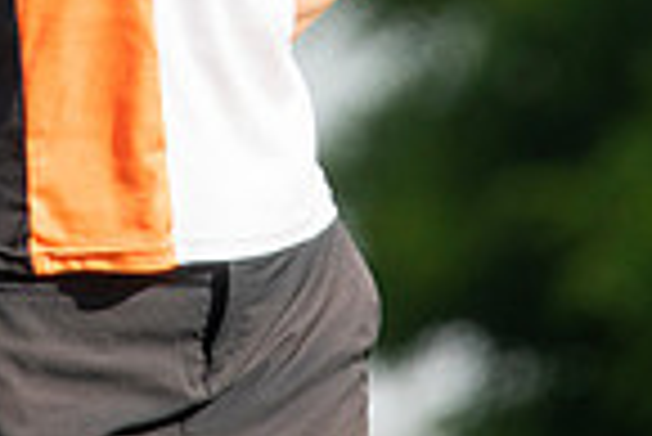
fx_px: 32705
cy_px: -411
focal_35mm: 1804
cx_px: 58
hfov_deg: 1.1
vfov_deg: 0.8
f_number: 4.5
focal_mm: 300
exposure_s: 1/2000
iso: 400
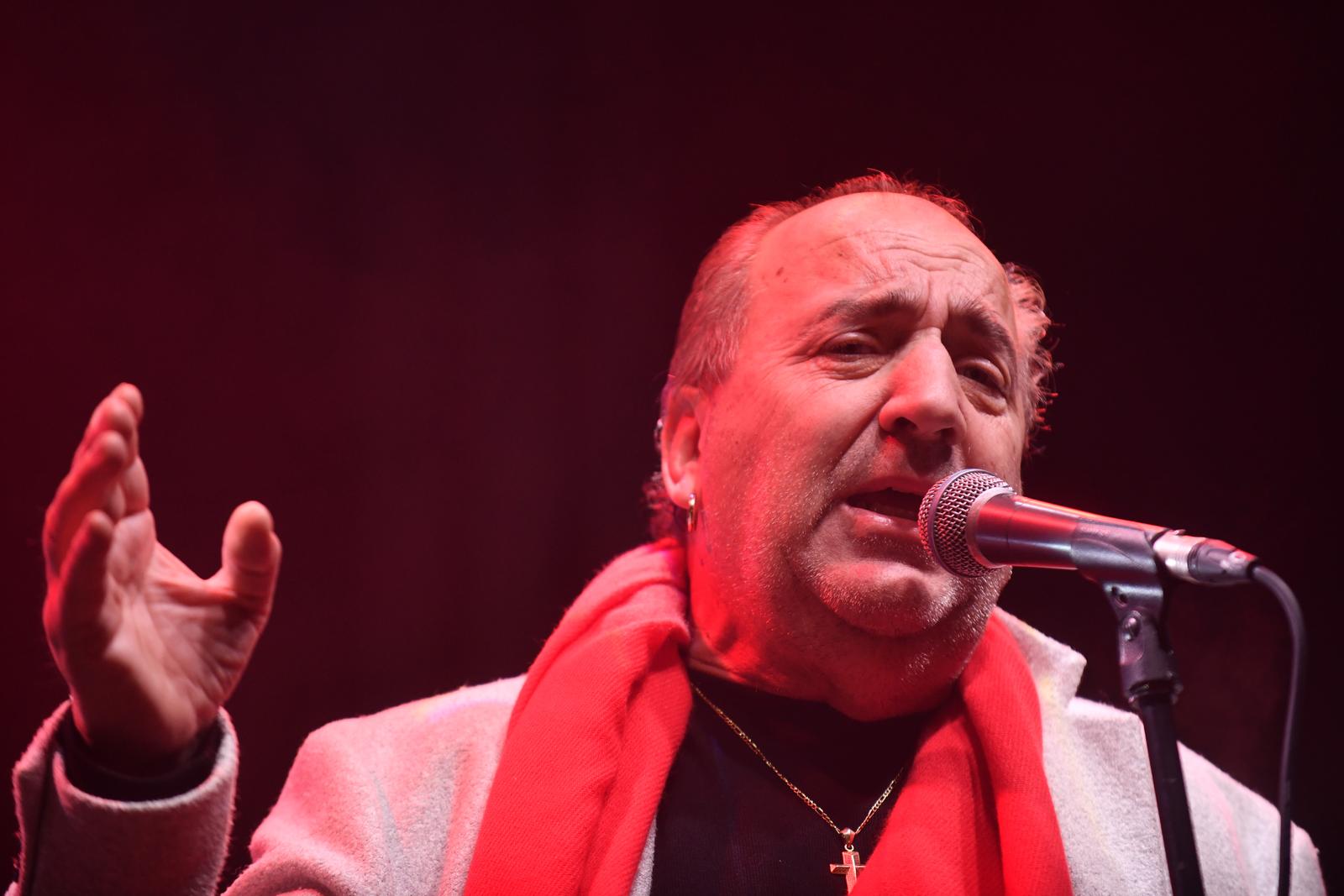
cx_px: 672
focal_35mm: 200
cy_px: 448
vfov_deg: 6.9
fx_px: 7467
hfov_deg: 10.3
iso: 1000
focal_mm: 200
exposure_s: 1/400
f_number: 2.8
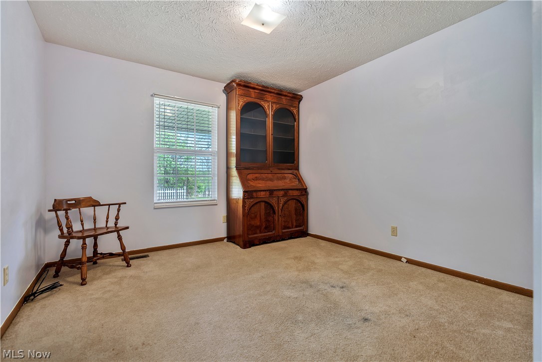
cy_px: 181
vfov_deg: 73.7
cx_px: 271
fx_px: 241
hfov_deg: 96.7
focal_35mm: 16
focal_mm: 16
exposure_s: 1/60
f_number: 3.2
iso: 400
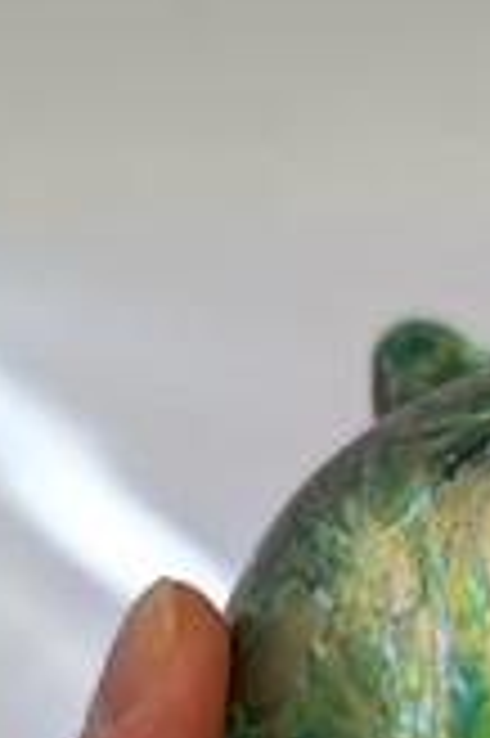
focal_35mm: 61
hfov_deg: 21.6
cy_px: 810
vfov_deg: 29.7
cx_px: 470
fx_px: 1248
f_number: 1.85
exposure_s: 1/229
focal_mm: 6.81
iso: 93
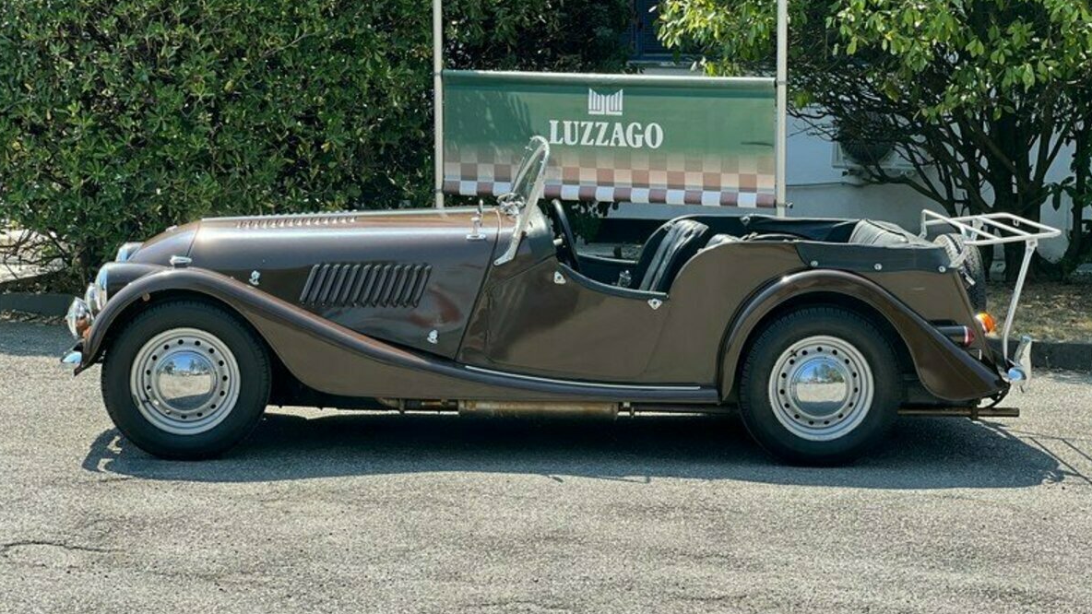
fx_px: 2461
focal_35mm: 85
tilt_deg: -4.8
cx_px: 551
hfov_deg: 25.0
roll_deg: -0.5
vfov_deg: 14.2
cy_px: 280
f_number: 2.8
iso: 25
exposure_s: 1/221
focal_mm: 9
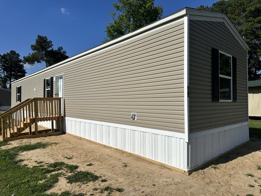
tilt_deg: +0.3
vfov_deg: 56.8
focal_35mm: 24
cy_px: 98
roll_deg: -0.9
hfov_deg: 71.6
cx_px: 130
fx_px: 181
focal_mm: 6.86
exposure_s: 1/18519
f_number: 1.78
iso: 80
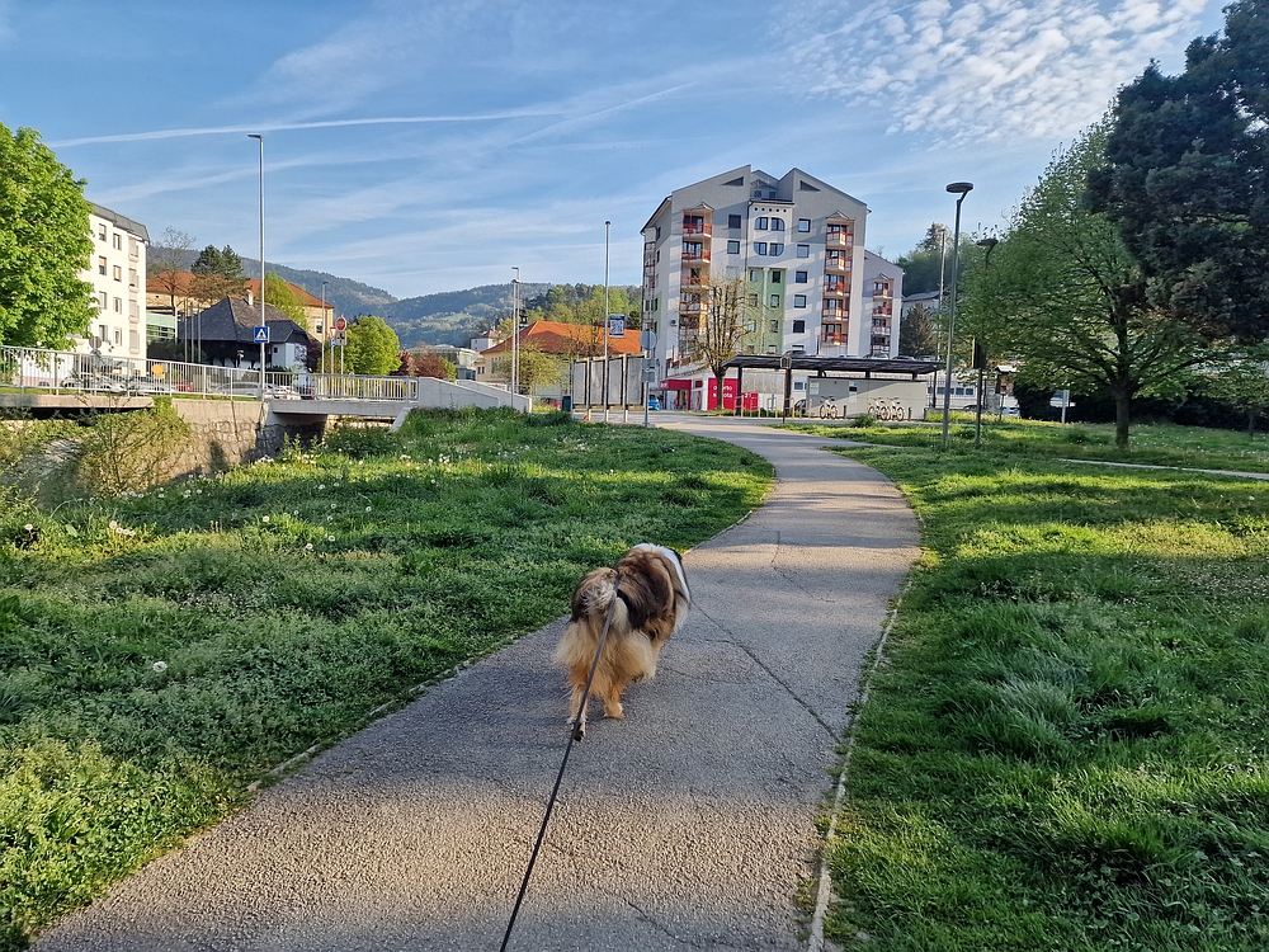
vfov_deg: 58.9
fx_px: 843
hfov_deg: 73.9
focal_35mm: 23
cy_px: 476
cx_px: 634
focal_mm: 6.4
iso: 50
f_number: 1.8
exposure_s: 1/536
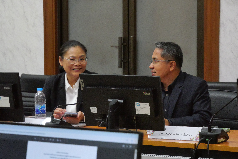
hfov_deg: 18.9
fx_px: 714
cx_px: 119
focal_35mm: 108
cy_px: 80
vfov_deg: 12.7
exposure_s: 1/125
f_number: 5.6
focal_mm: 52
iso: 6400
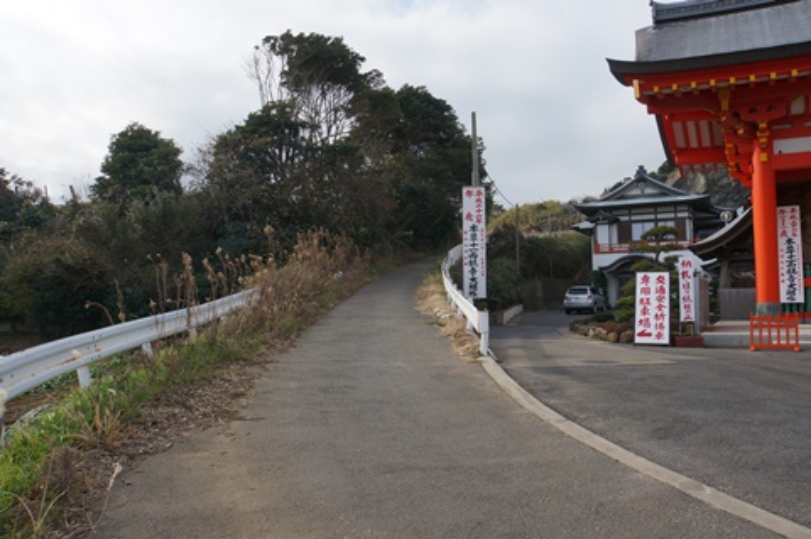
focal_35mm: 27
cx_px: 406
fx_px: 608
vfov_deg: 47.8
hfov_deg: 67.4
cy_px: 270
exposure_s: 1/160
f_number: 11
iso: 100
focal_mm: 18
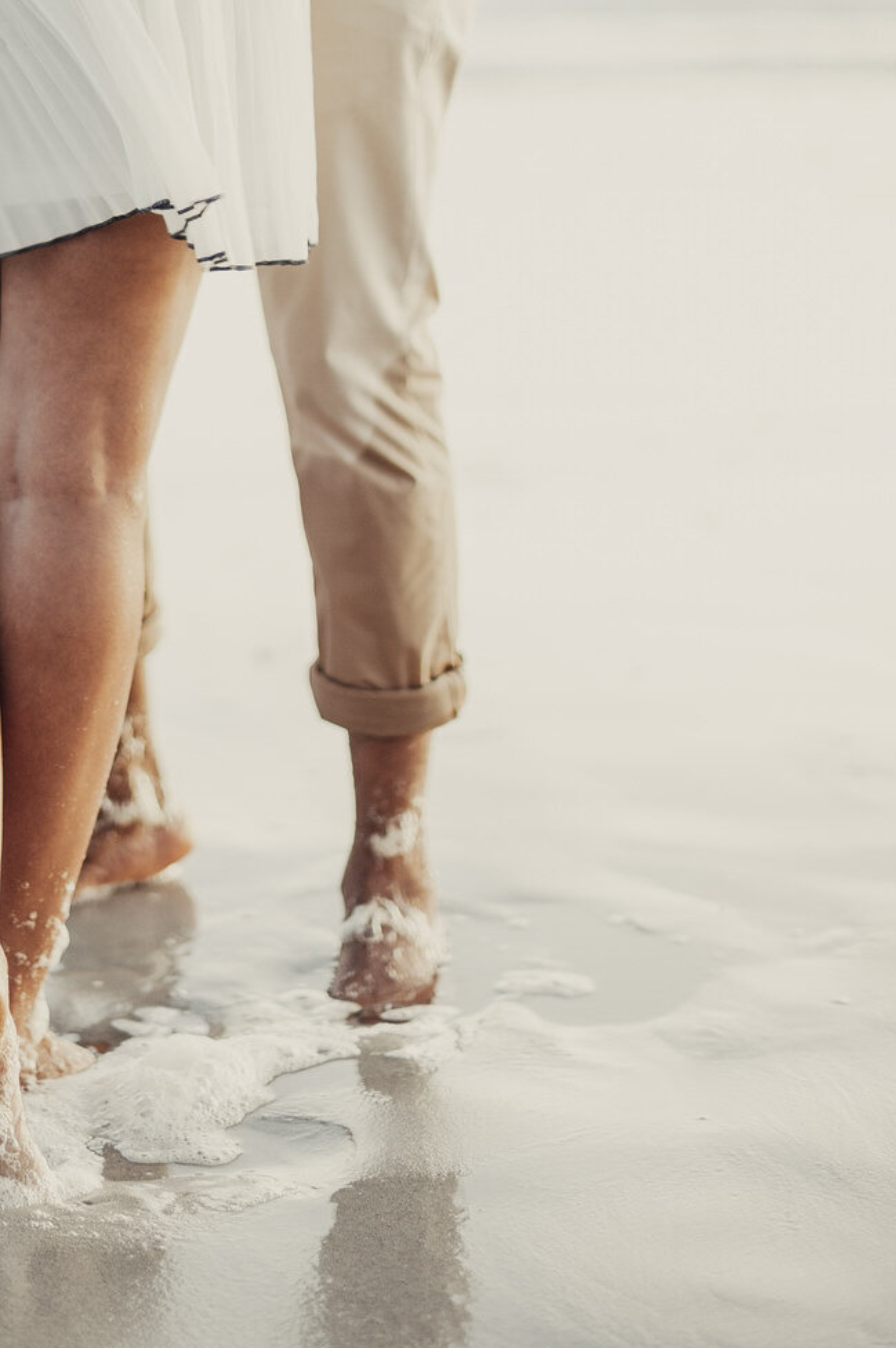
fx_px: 3067
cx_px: 172
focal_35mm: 82
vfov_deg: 24.5
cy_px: 305
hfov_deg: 16.5
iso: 400
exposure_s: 1/60
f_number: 1.4
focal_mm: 50
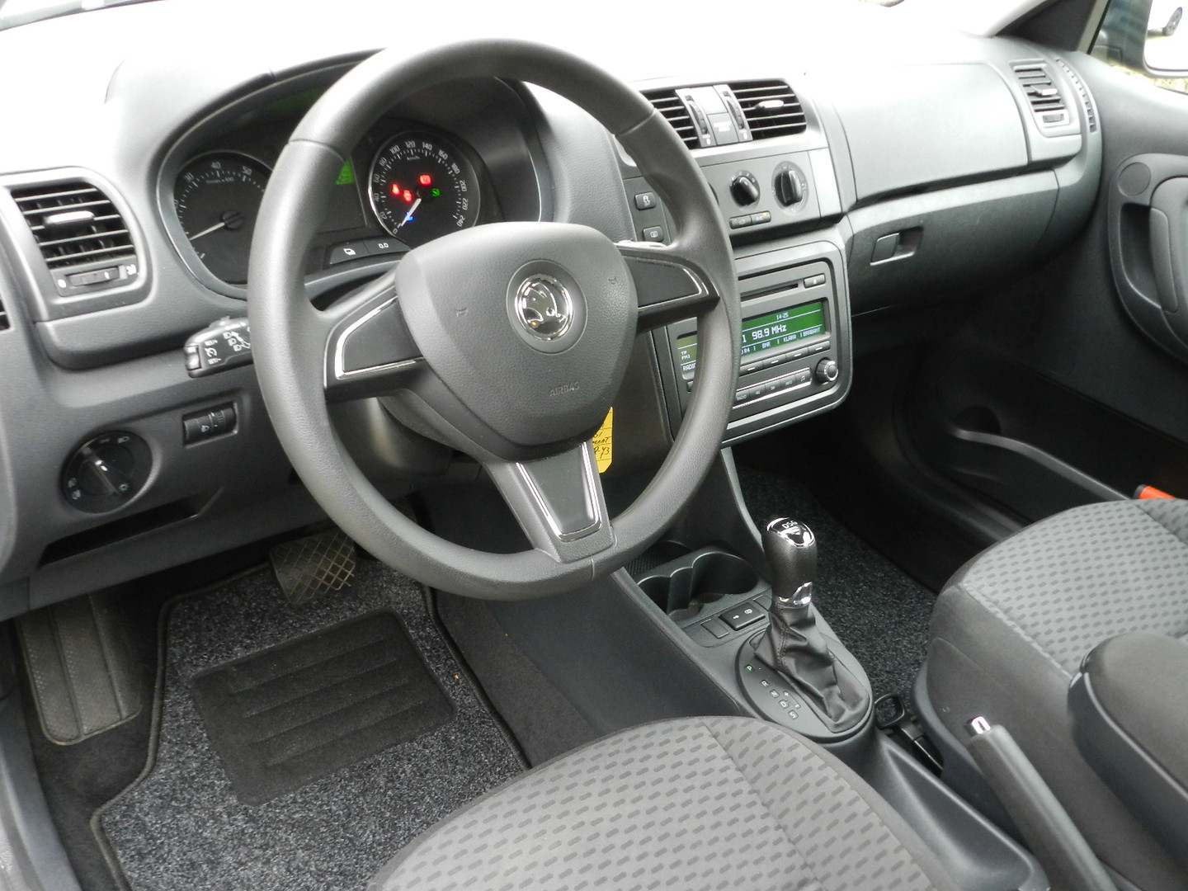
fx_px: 1098
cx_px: 594
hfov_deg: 56.8
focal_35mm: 32
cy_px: 446
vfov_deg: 44.2
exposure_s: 1/25
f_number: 3.7
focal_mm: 5.6
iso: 400
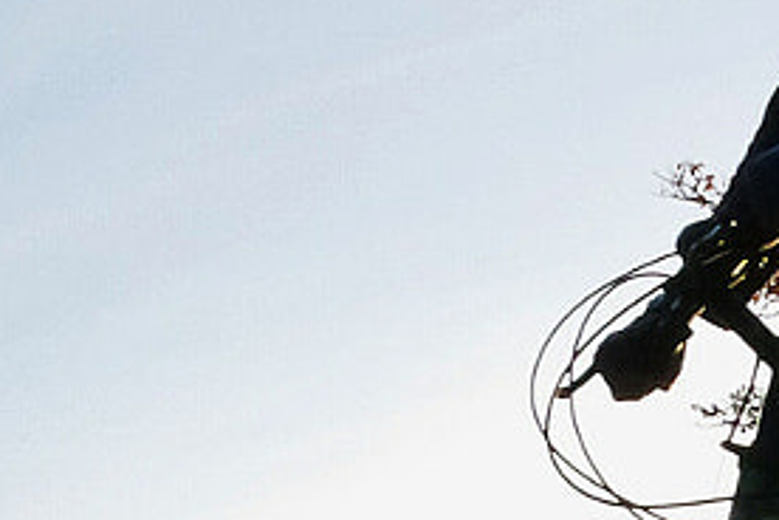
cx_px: 898
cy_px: 787
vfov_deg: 9.6
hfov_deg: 14.4
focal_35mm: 139
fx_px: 3008
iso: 3200
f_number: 20
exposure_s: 1/400
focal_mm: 16
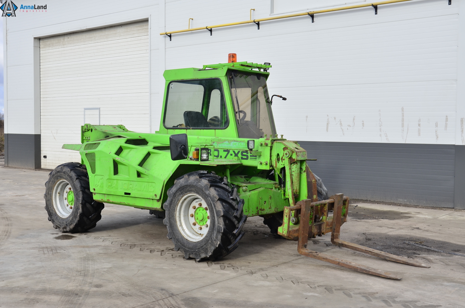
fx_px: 541
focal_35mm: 42
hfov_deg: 46.5
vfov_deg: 31.8
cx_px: 232
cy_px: 154
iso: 125
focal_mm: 28
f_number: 10
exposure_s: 1/125
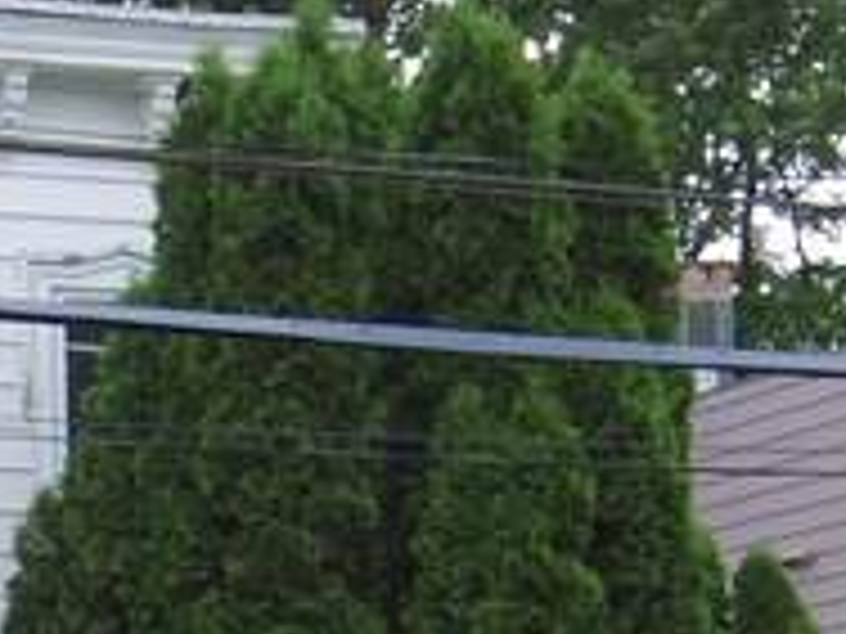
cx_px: -621
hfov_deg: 13.2
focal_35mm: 136
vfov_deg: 10.3
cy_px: 1142
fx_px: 3324
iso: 100
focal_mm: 3.61
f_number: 2.8
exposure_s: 1/431
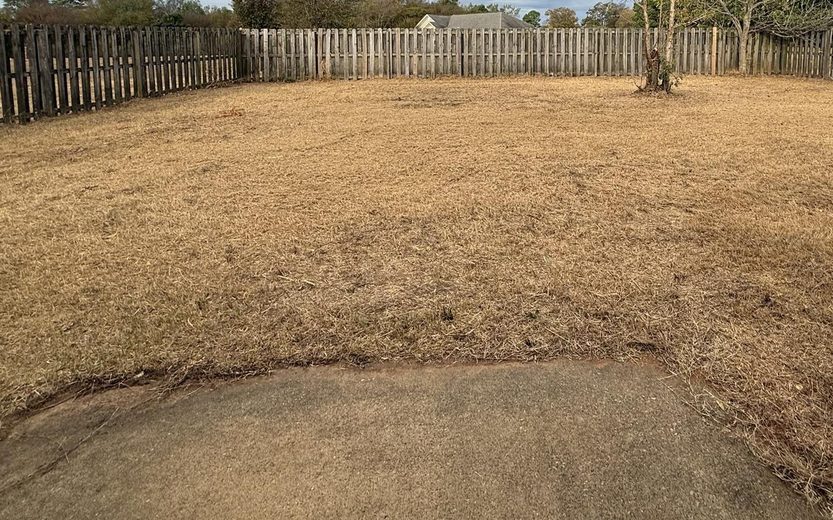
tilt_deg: -3.1
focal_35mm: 22
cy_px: 89
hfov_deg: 77.5
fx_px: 499
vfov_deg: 50.9
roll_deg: -0.4
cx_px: 543
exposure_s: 1/405
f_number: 2.2
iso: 50
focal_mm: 2.22
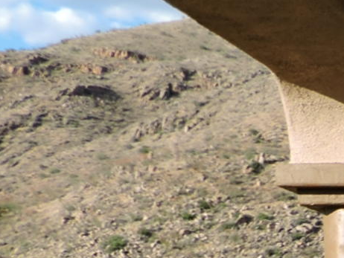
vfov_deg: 11.4
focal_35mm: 118
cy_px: 501
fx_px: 1173
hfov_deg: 14.6
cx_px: 617
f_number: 3
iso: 100
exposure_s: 1/800
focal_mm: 4.3
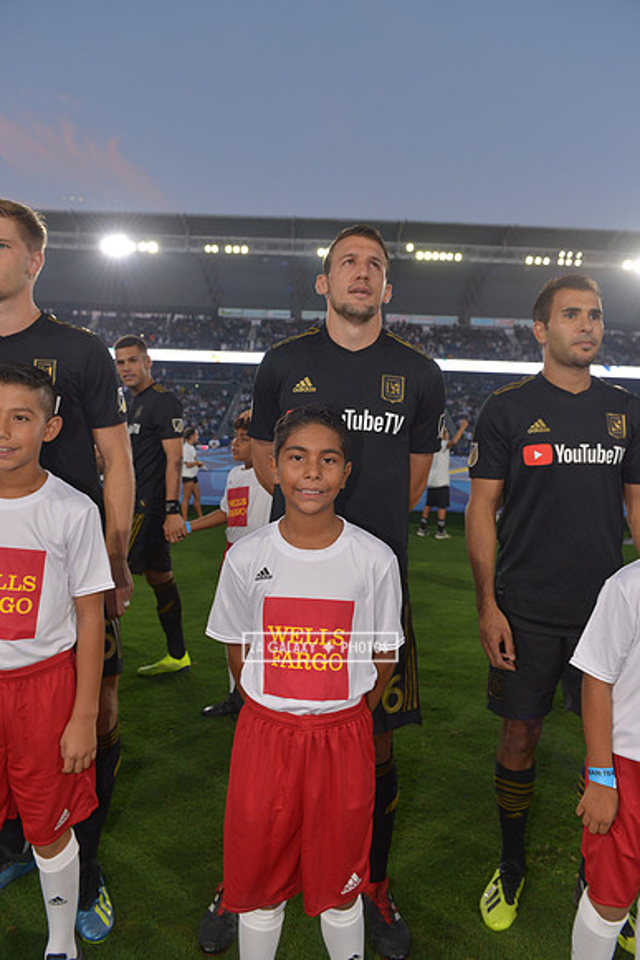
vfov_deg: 69.4
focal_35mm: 26
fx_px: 693
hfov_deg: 49.6
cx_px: 320
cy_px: 480
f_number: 5
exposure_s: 1/250
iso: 640
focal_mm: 26
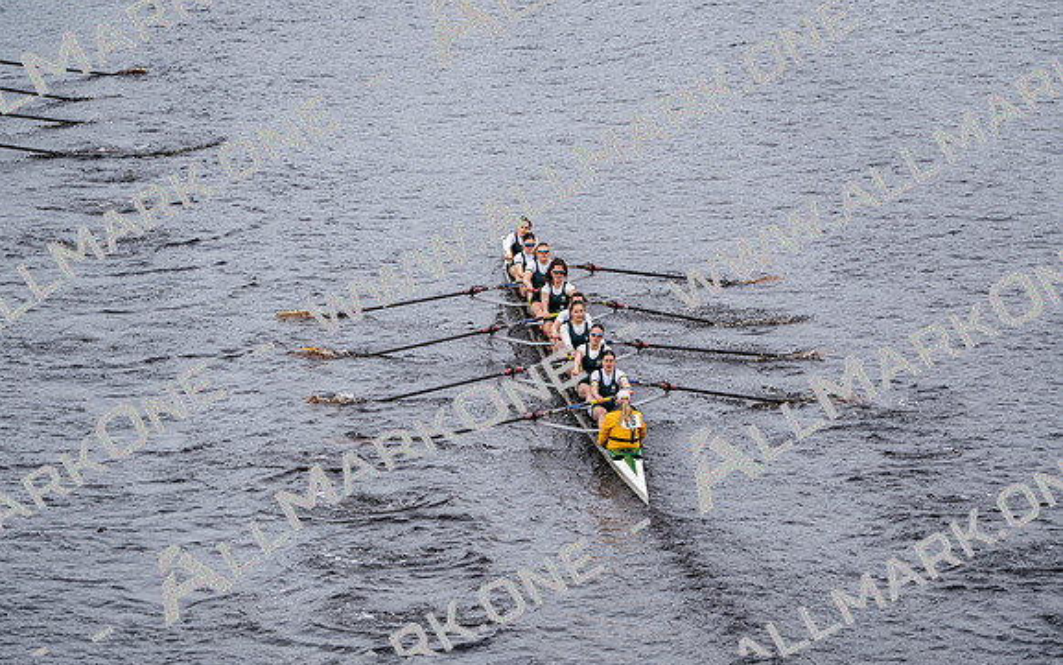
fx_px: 5941
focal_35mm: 205
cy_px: 340
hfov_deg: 10.2
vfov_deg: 6.4
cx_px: 532
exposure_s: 1/2000
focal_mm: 200
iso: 200
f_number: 2.8
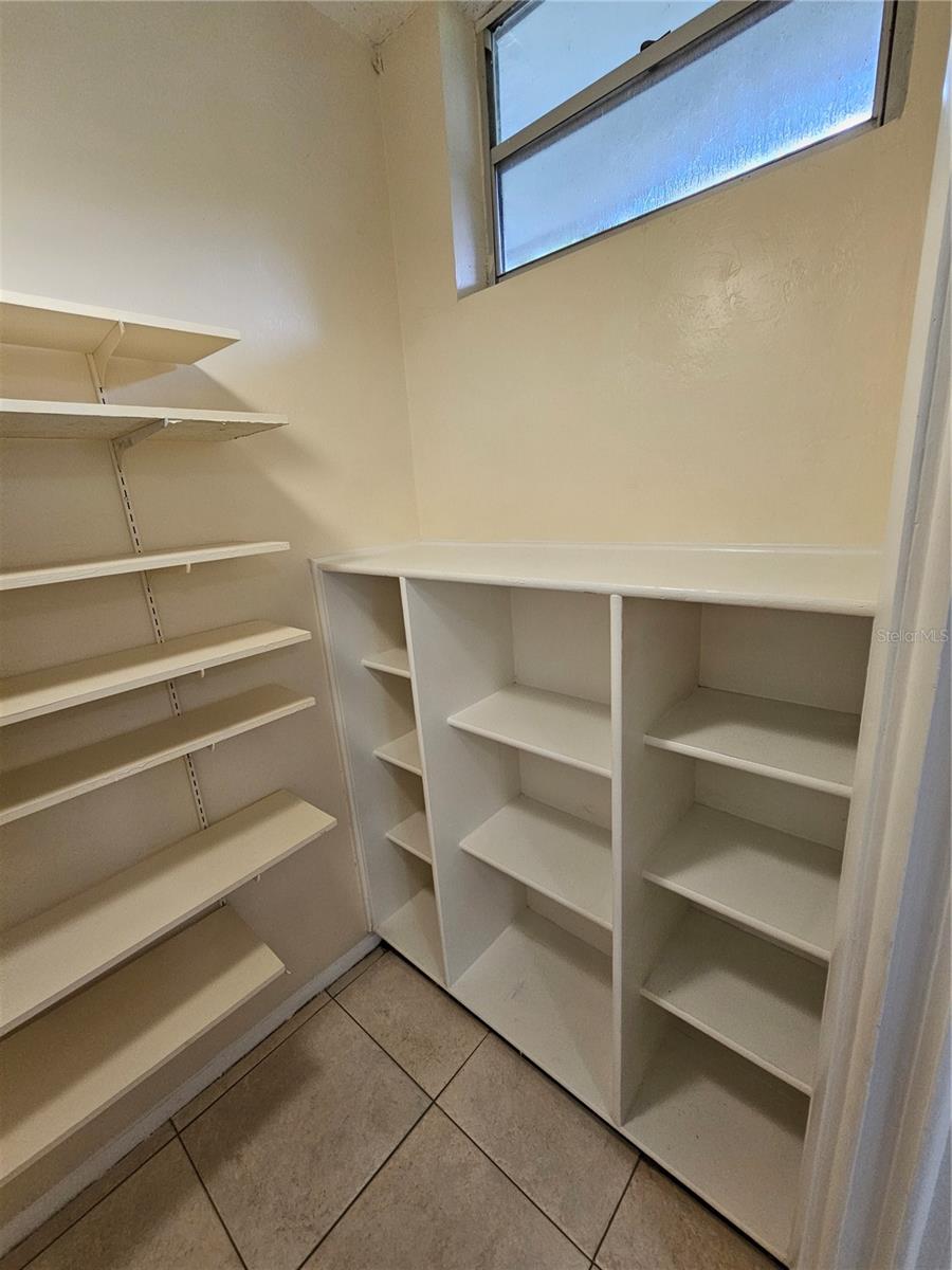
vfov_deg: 106.2
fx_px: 477
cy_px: 635
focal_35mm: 13
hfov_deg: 89.9
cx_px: 476
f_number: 2.2
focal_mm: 2.2
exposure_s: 1/60
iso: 250
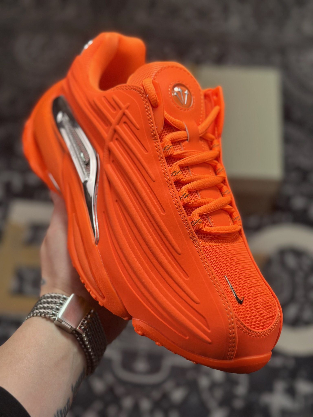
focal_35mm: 48
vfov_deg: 39.7
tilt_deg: -57.0
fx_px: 579
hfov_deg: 30.3
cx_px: 156
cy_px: 208
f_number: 1.78
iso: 80
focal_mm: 6.86
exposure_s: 1/1289
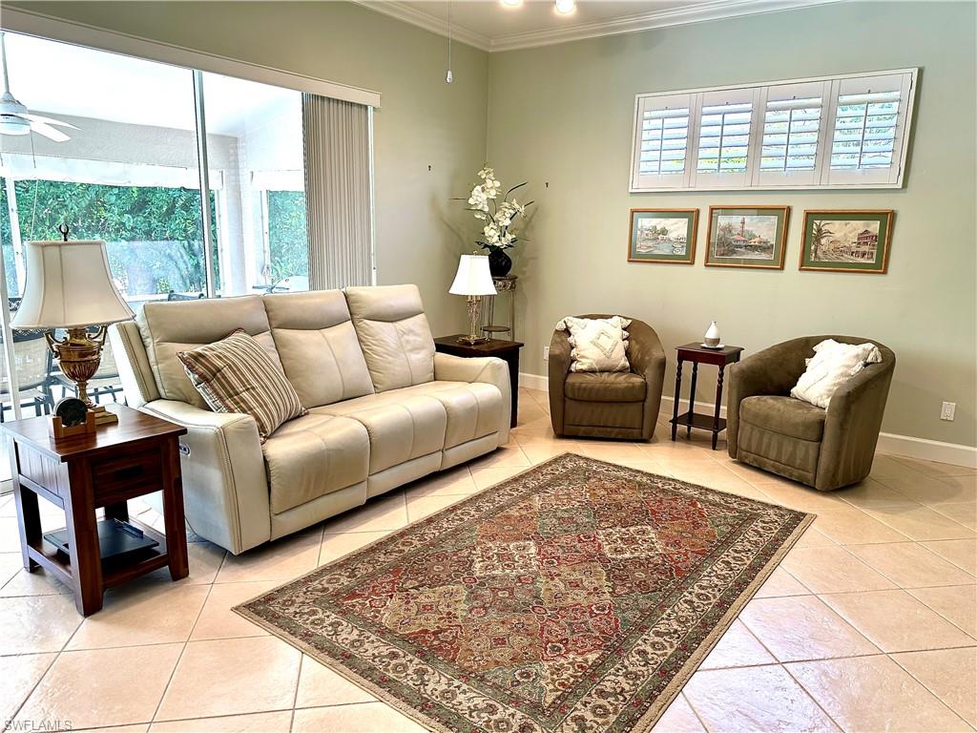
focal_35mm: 24
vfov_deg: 56.8
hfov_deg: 71.6
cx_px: 488
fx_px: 677
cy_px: 366
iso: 160
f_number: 1.78
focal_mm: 6.86
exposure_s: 1/120
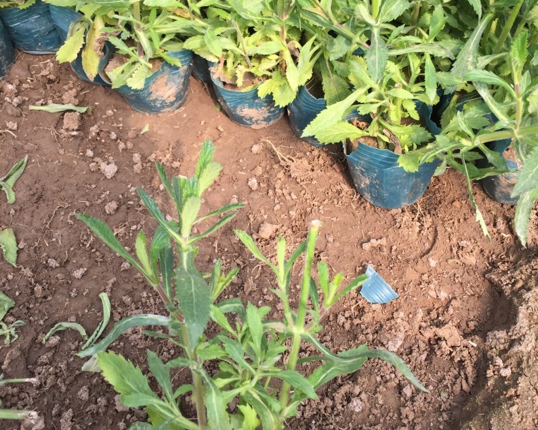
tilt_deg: -59.3
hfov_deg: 47.9
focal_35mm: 38
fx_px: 605
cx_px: 269
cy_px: 200
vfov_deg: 39.1
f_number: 2.2
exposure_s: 1/507
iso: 32
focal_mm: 4.15
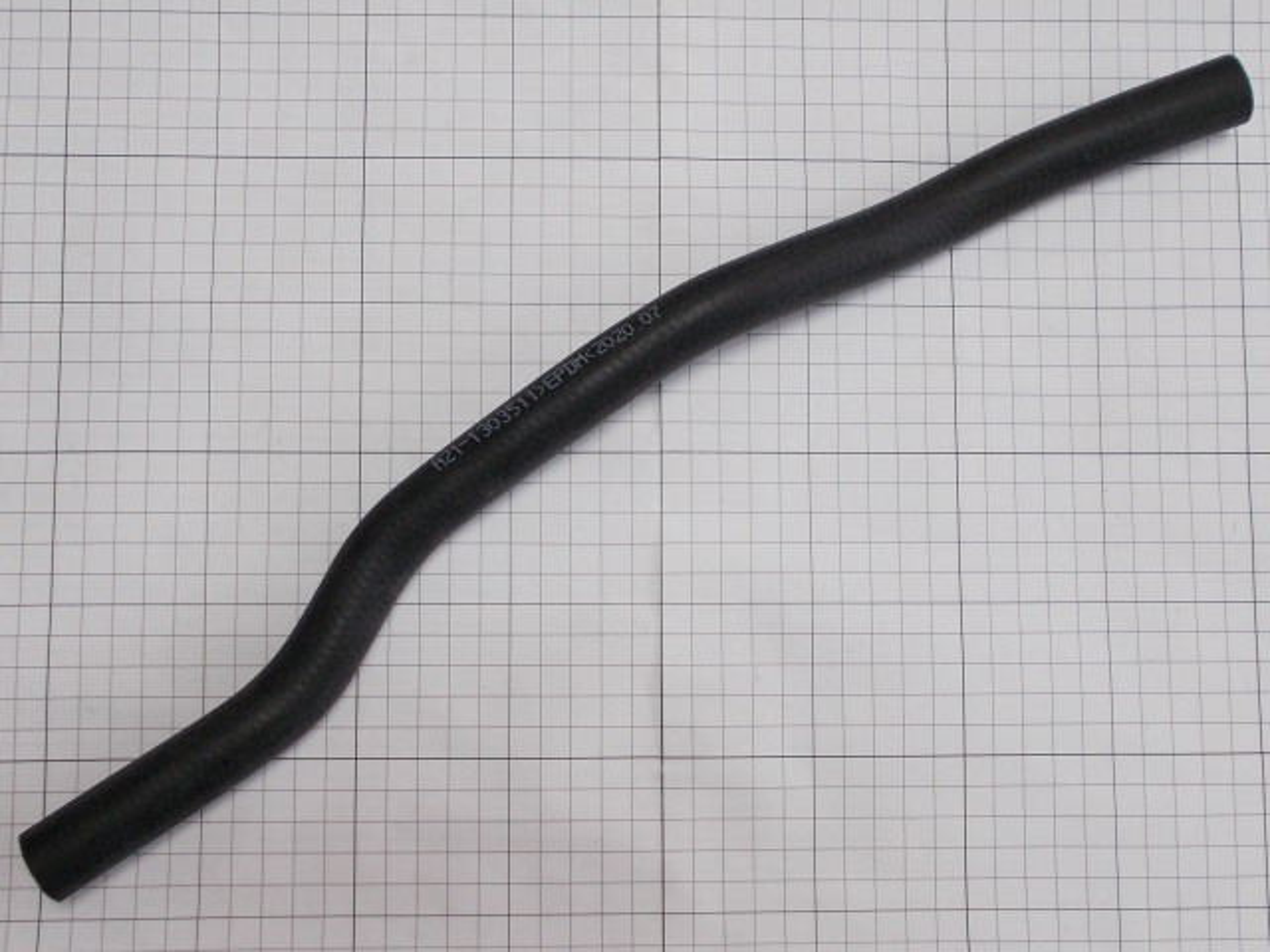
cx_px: 635
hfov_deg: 67.3
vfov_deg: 53.1
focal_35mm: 26
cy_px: 476
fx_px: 954
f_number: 3.2
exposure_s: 1/25
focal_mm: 4.6
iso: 125
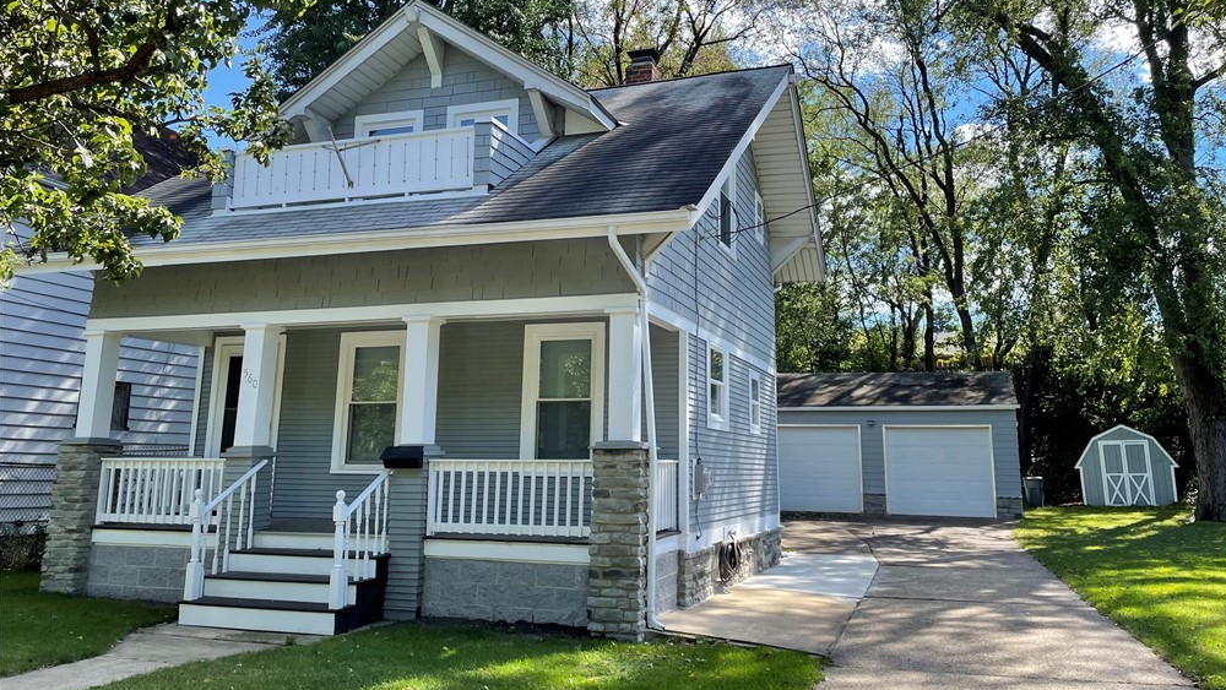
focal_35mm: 29
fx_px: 943
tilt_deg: +10.6
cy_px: 289
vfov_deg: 40.1
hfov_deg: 66.0
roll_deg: -0.6
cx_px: 626
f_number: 1.6
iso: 32
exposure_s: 1/1024
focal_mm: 4.2
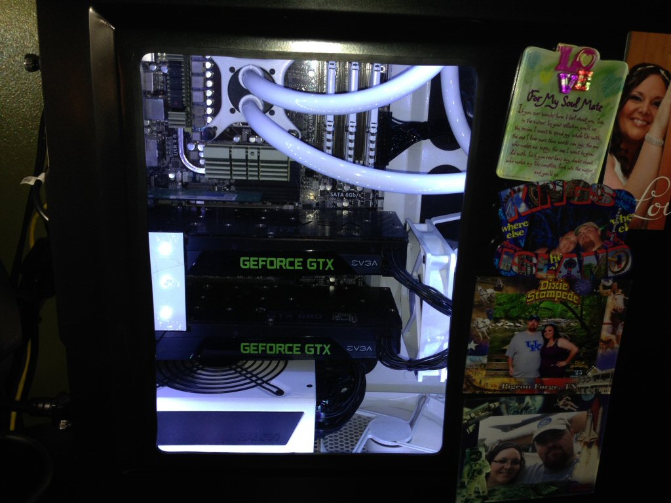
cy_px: 252
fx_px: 640
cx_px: 336
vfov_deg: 42.9
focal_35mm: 33
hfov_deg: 55.4
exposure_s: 1/28
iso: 50
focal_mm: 4.12
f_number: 2.4
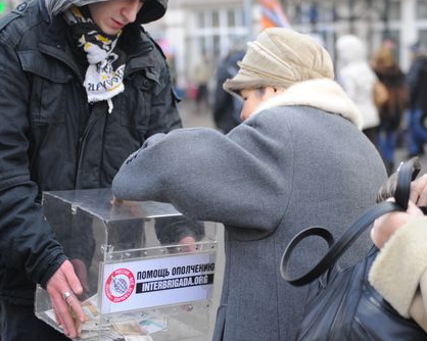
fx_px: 1112
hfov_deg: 21.7
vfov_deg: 17.4
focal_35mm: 88
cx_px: 242
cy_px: 151
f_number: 2.8
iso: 1000
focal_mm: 56
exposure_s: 1/1600
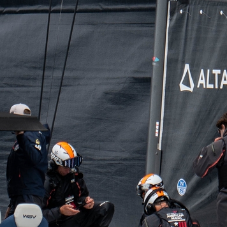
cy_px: 28
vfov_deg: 1.6
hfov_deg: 1.6
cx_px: 156
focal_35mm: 1067
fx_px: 7916
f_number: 3.5
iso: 100
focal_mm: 200
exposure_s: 1/1250
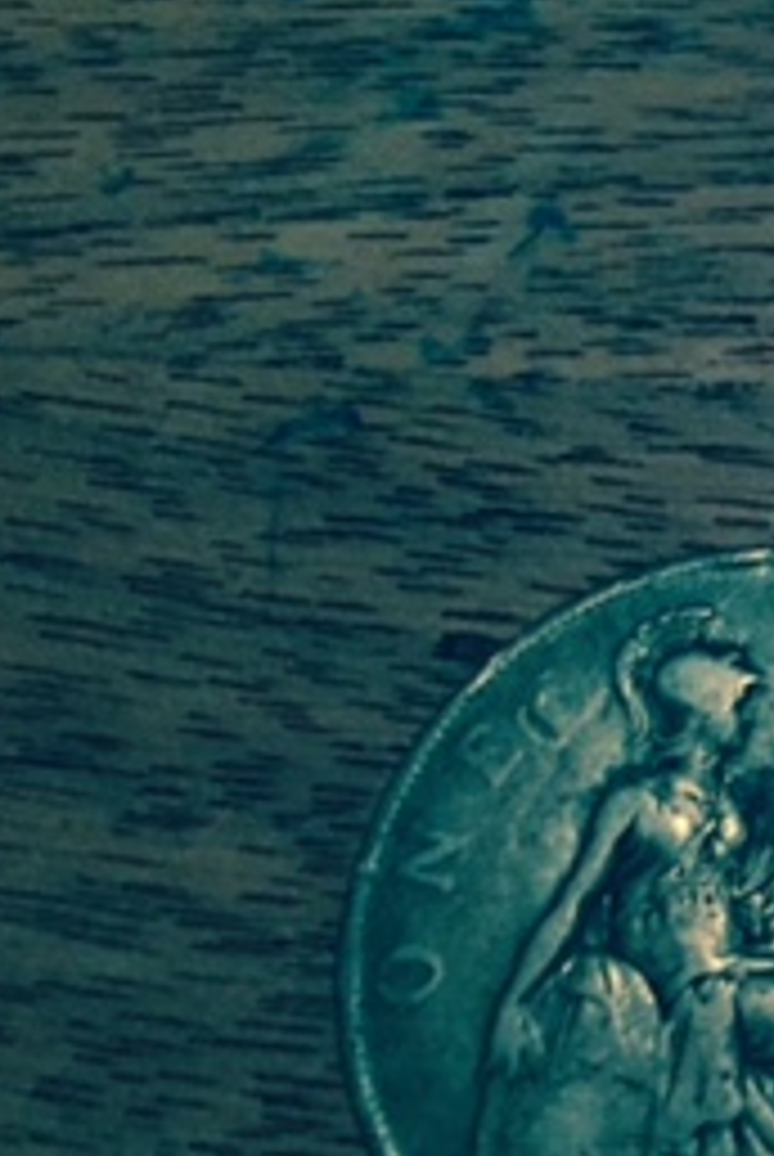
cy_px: 436
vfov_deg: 26.9
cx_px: 1300
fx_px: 2412
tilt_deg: -73.4
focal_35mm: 75
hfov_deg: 16.0
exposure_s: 1/20
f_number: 2.2
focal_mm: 4.15
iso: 250
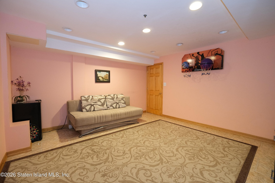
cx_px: 138
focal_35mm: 15
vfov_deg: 77.3
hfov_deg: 100.4
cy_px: 92
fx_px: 115
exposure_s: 1/100
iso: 2500
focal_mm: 10
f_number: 4
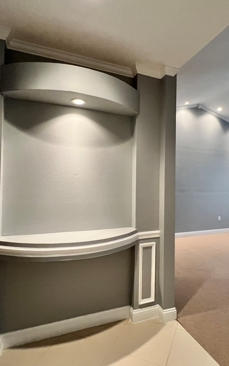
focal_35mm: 19
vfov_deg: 88.0
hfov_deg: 62.0
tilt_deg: +0.5
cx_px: 130
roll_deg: -1.0
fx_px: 190
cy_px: 182
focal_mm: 1.57
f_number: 1.8
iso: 250
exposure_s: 1/60
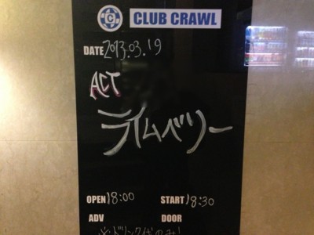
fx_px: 299
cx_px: 157
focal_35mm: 33
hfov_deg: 55.4
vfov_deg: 42.9
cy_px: 118
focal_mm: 4.13
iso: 800
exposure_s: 1/15
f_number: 2.4
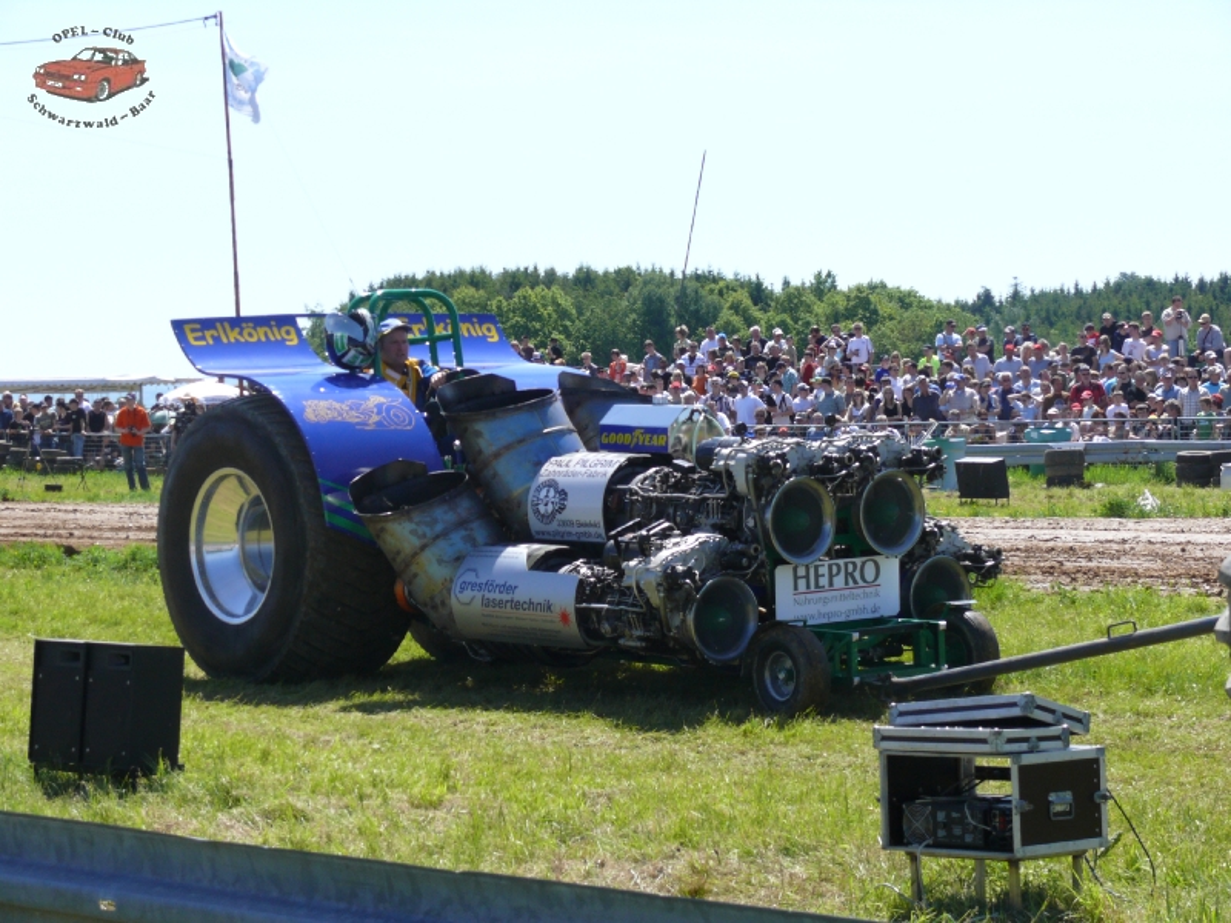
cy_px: 462
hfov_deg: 18.7
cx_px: 616
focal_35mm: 105
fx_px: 3734
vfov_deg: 14.1
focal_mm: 22.1
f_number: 5.6
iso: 100
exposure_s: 1/320
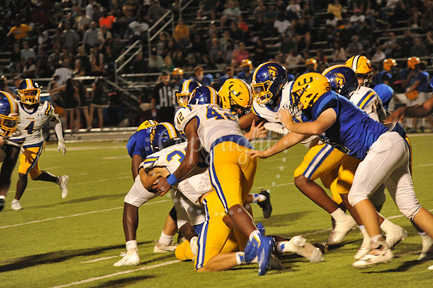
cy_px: 144
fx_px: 2404
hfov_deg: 10.3
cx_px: 216
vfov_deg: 6.9
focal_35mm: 200
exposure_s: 1/200
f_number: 6.3
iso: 6400
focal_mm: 200
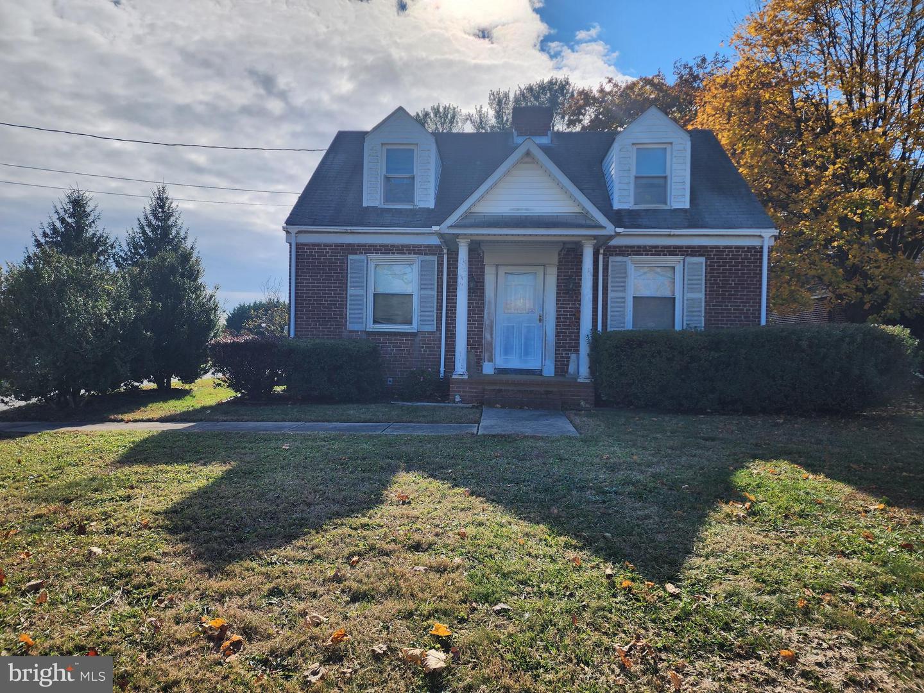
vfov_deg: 58.9
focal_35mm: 23
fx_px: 614
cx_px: 462
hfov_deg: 73.9
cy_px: 346
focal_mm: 6.4
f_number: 1.8
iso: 12
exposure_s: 1/1195
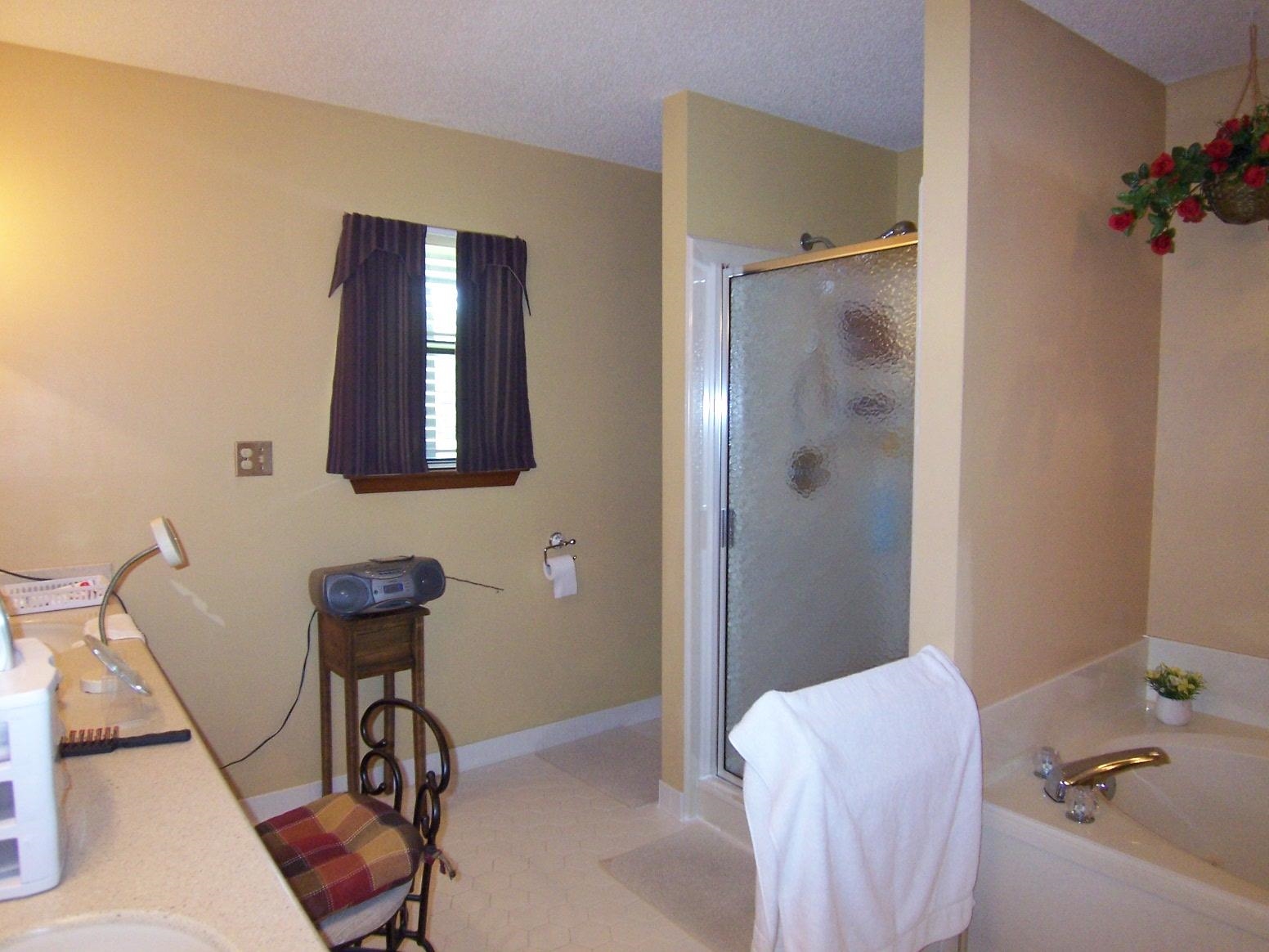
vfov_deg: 58.9
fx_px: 843
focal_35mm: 23
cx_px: 634
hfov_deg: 73.9
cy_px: 476
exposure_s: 1/30
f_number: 2.8
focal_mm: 3.8
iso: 200
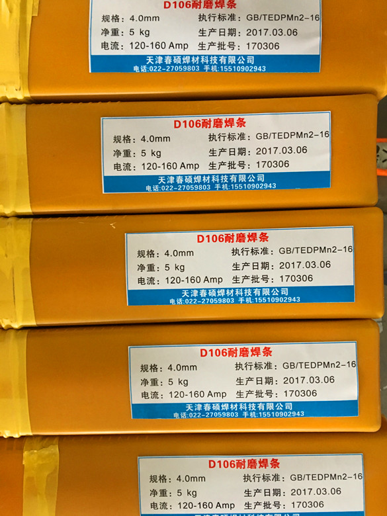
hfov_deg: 48.2
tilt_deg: -85.0
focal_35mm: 29
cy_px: 258
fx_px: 432
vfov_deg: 61.7
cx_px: 194
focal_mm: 4.15
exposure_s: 1/20
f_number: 2.2
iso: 200
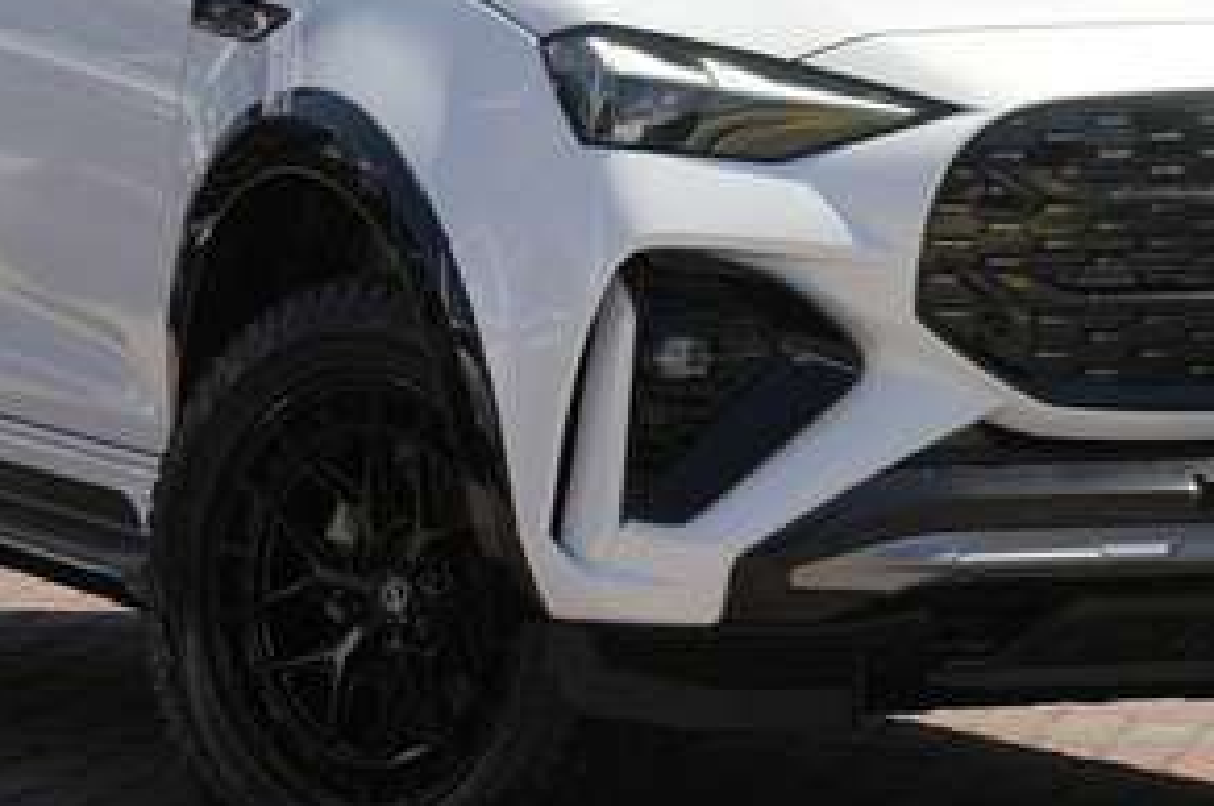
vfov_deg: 6.3
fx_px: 7276
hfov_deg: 9.5
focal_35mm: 216
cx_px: 636
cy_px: 125
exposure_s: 1/1600
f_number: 7.1
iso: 1000
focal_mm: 105
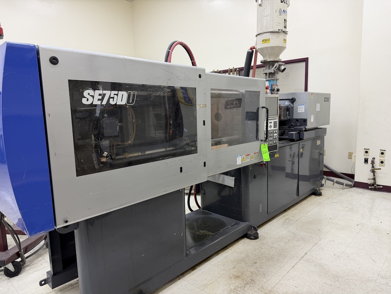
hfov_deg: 71.6
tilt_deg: -6.4
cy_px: 147
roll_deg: +1.5
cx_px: 196
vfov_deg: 56.8
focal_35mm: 24
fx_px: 271
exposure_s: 1/120
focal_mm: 6.76
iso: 125
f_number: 1.78
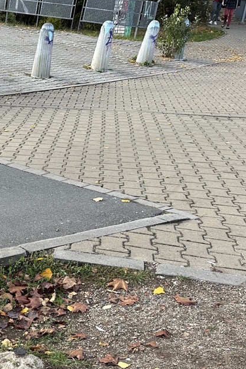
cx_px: -78
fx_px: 585
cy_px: 289
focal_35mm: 57
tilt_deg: -26.2
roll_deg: -1.7
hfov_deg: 21.4
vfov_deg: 34.1
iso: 80
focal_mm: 6.86
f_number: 1.78
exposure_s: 1/521
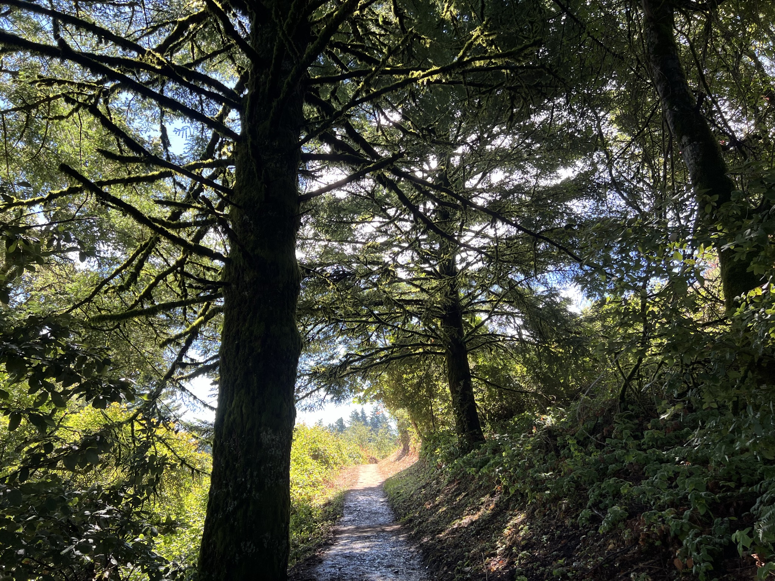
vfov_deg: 53.1
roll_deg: -0.7
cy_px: 290
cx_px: 388
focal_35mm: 26
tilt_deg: +16.8
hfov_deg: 67.3
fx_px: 582
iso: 50
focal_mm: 5.7
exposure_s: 1/295
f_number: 1.5
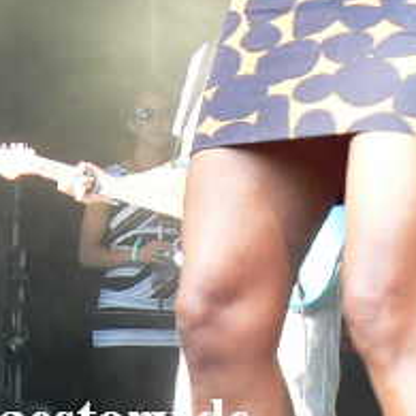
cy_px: -190
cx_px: 205
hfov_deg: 10.5
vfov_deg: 10.2
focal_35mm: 166
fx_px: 2257
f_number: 3.2
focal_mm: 10.5
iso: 100
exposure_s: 1/30
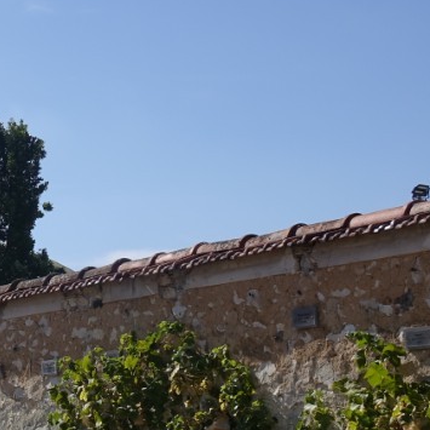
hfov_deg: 15.8
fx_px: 1433
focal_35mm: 102
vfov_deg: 16.9
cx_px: -189
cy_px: 362
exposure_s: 1/800
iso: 100
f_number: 5
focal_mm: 13.65
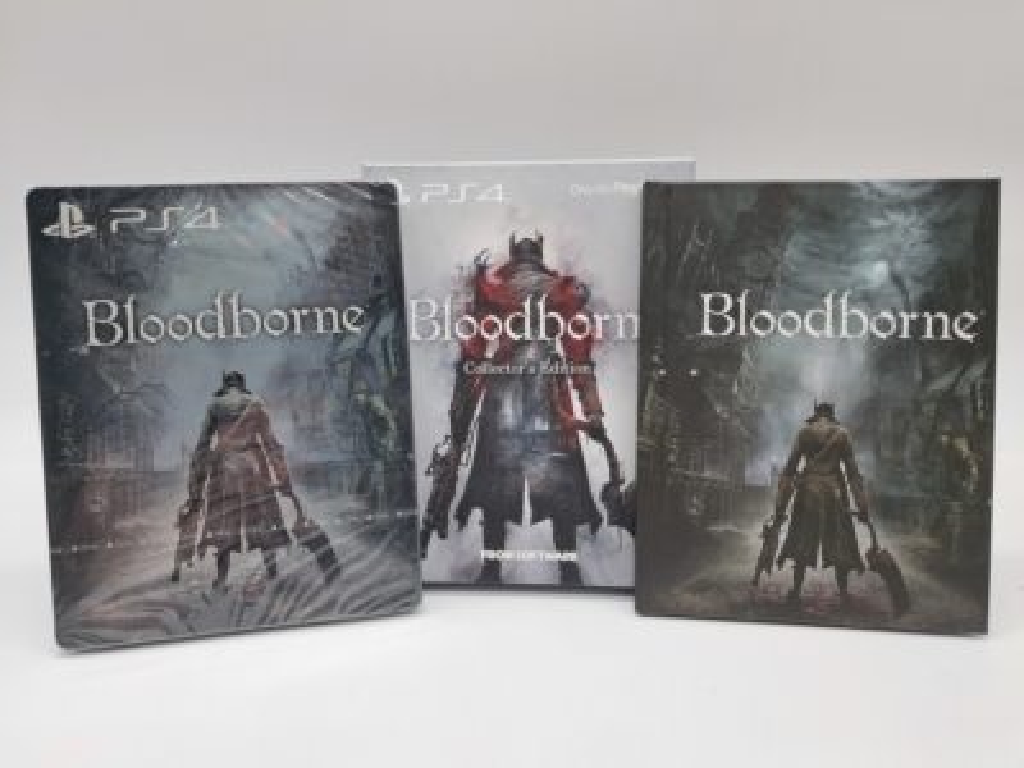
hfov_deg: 65.3
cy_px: 384
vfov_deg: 51.4
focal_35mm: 27
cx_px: 512
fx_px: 799
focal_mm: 4
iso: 50
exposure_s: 1/50
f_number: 1.8
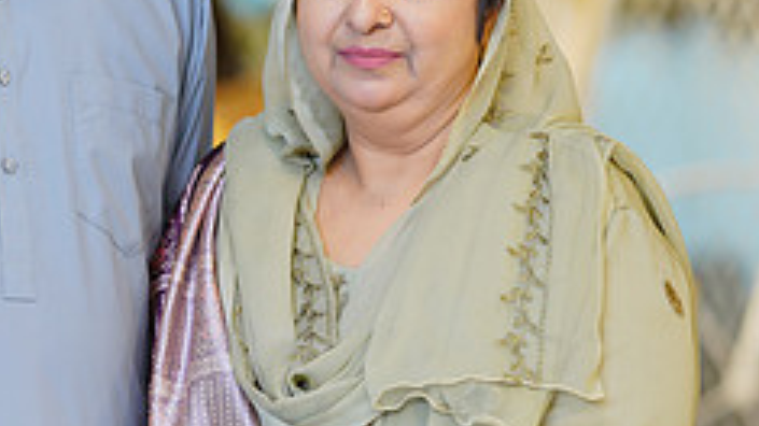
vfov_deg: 5.5
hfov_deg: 9.8
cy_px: 242
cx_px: 144
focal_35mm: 220
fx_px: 4426
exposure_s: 1/200
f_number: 1.6
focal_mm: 85
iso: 100
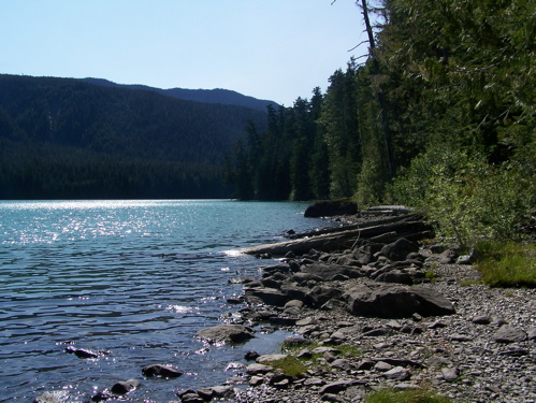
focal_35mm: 38
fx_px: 589
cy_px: 202
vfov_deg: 37.8
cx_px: 268
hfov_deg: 48.9
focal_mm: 6.3
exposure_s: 1/500
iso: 80
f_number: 5.6
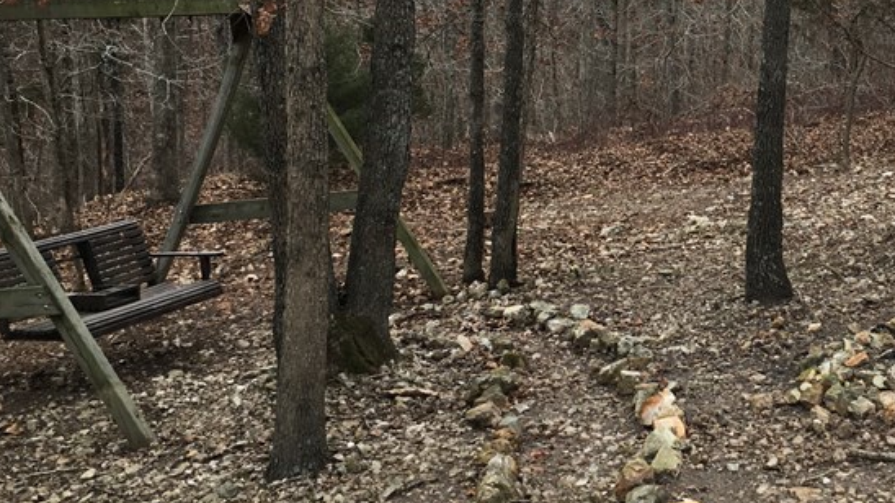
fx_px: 1400
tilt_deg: -9.8
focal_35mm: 59
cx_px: 668
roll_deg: -4.1
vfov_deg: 20.1
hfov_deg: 34.7
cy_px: 96
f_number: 2.2
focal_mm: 4.15
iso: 25
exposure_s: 1/120
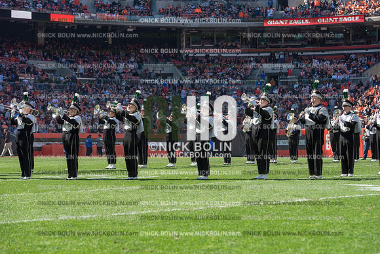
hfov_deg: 21.5
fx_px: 1003
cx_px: 190
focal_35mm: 95
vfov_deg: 14.4
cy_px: 127
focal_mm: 95
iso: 400
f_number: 5
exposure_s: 1/2500
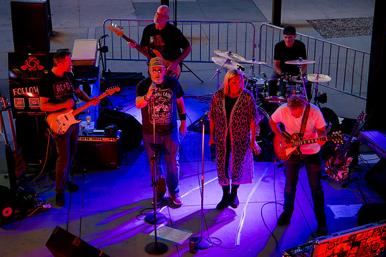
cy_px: 115
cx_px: 160
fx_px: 833
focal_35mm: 78
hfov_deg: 26.1
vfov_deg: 17.5
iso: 4000
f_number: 4
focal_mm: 66
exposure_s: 1/80
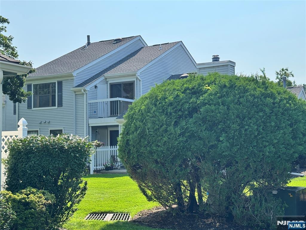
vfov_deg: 30.3
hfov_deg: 39.7
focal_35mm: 48
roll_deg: +1.0
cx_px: 153
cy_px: 115
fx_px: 424
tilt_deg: +3.1
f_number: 1.78
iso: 64
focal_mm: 6.76
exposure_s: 1/3096
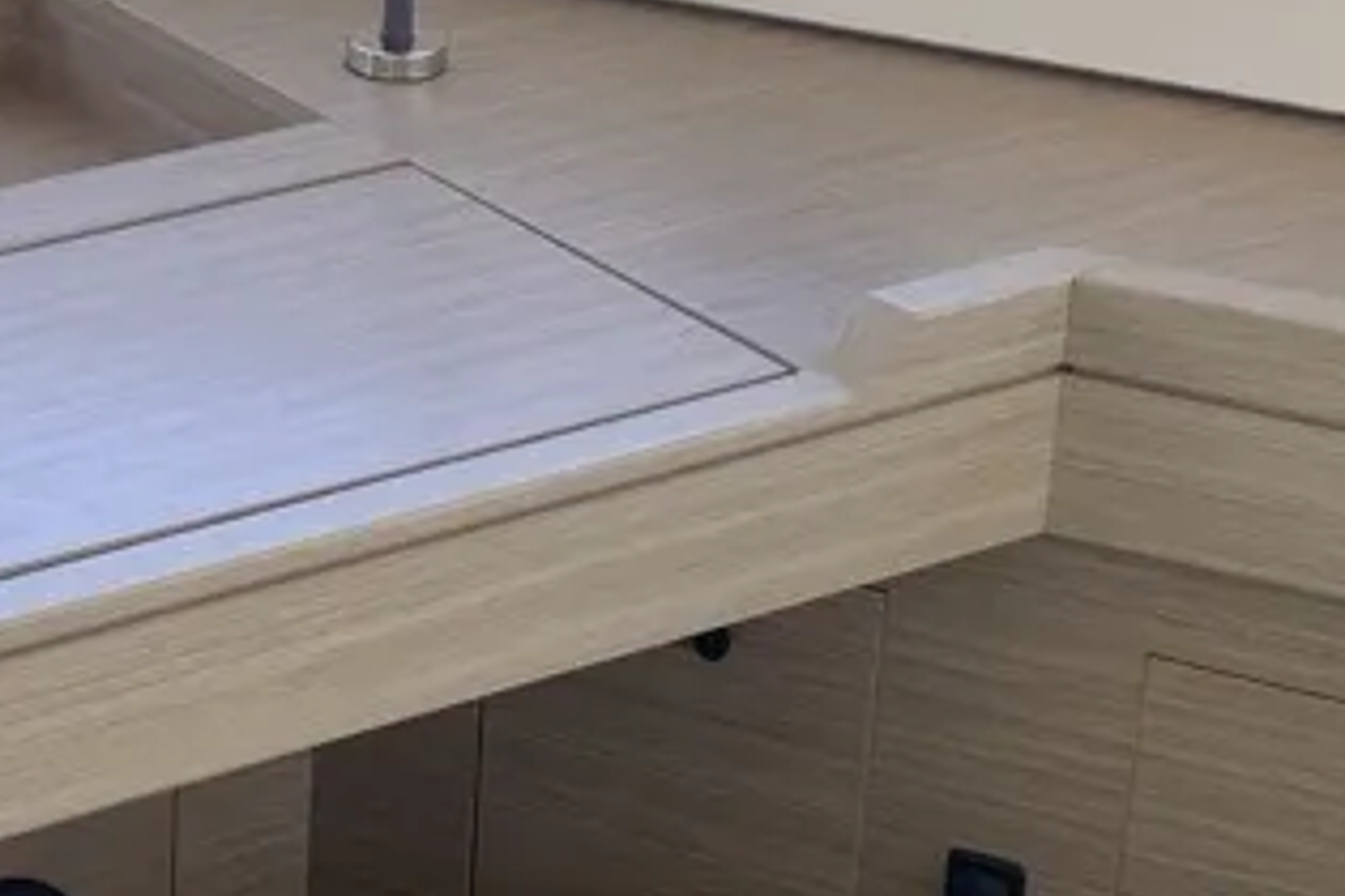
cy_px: 226
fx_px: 3848
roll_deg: -0.1
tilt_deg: -21.9
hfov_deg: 19.2
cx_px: -38
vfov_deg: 13.2
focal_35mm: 103
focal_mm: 4.25
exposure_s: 1/186
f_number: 1.8
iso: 32
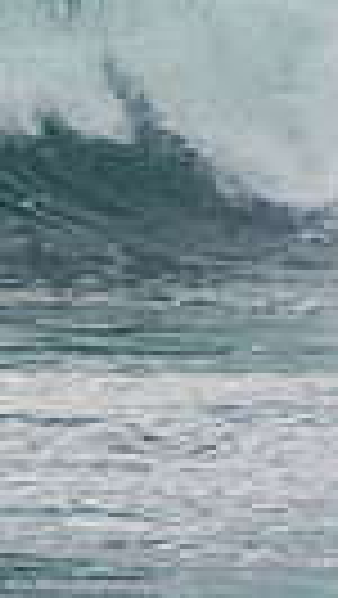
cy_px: 106
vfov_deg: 0.8
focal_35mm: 2748
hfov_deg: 0.4
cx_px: -748
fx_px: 43701
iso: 360
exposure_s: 1/1250
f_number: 5.6
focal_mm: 400
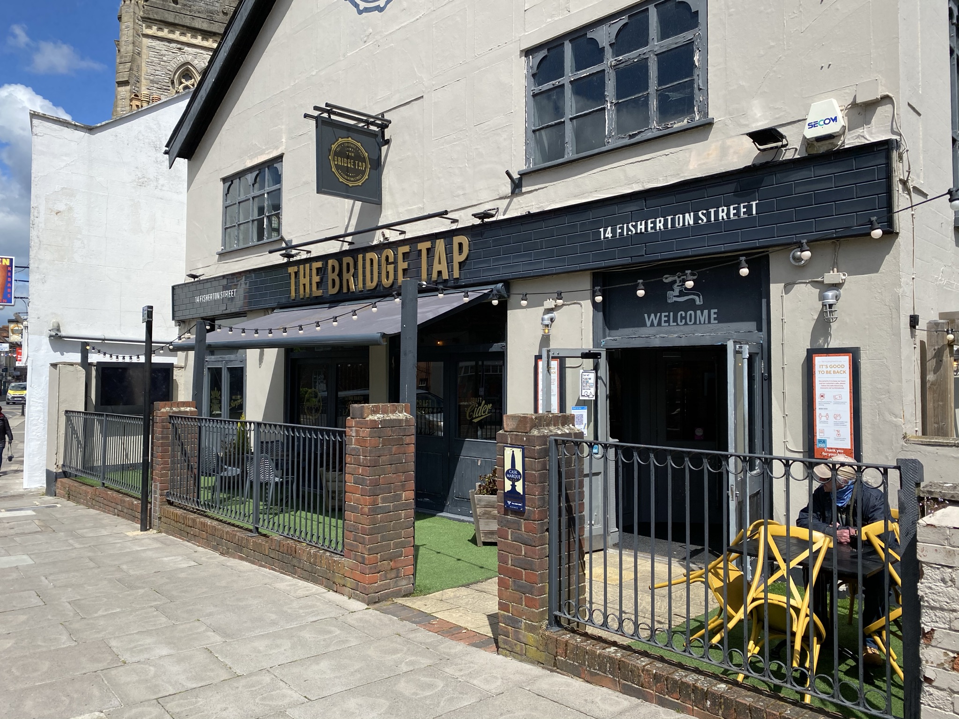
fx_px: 720
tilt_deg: +1.6
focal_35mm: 26
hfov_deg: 67.3
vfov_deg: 53.1
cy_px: 360
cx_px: 480
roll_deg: -0.2
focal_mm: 4.25
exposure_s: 1/3401
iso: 32
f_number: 1.8
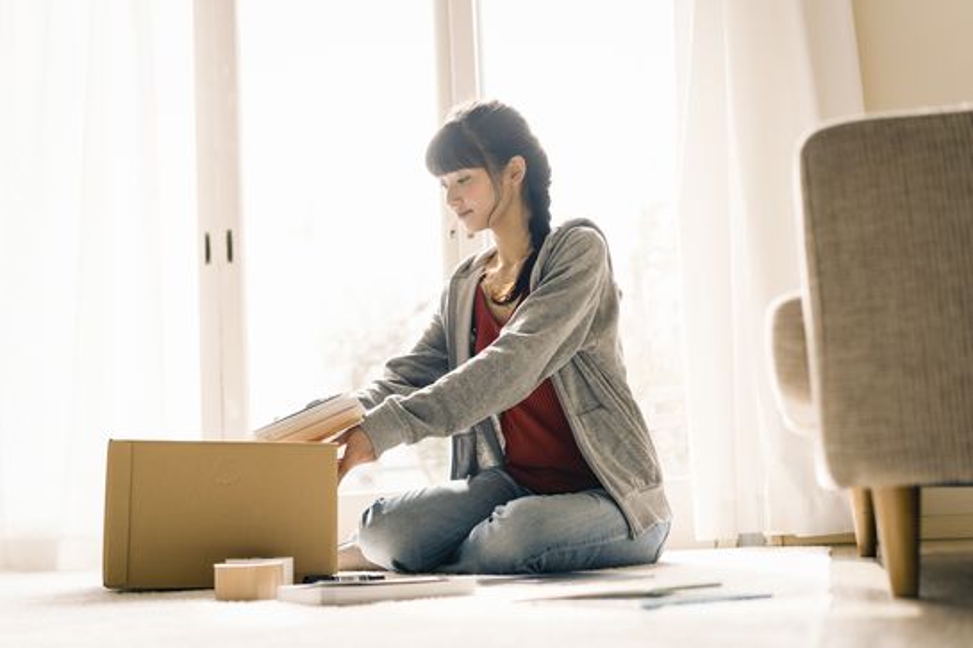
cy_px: 324
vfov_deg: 24.6
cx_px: 486
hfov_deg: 36.3
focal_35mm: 55
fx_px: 1486
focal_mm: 55
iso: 200
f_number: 2.8
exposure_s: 1/125
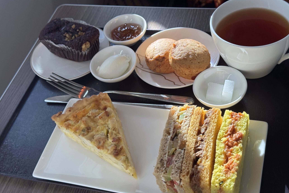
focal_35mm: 50
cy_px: 90
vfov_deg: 27.0
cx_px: 145
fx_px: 401
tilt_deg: -47.7
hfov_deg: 39.6
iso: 125
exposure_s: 1/56
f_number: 1.78
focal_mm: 6.76
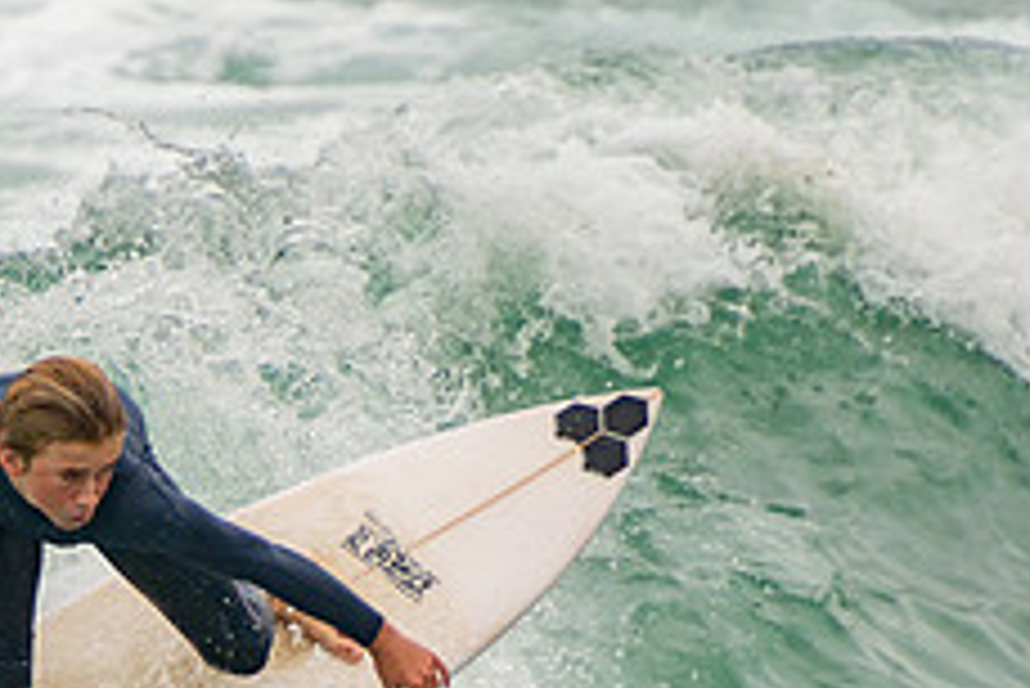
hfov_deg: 1.4
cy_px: 794
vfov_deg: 0.9
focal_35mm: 1521
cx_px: 144
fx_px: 43543
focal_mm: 400
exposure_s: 1/1250
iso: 250
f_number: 5.6
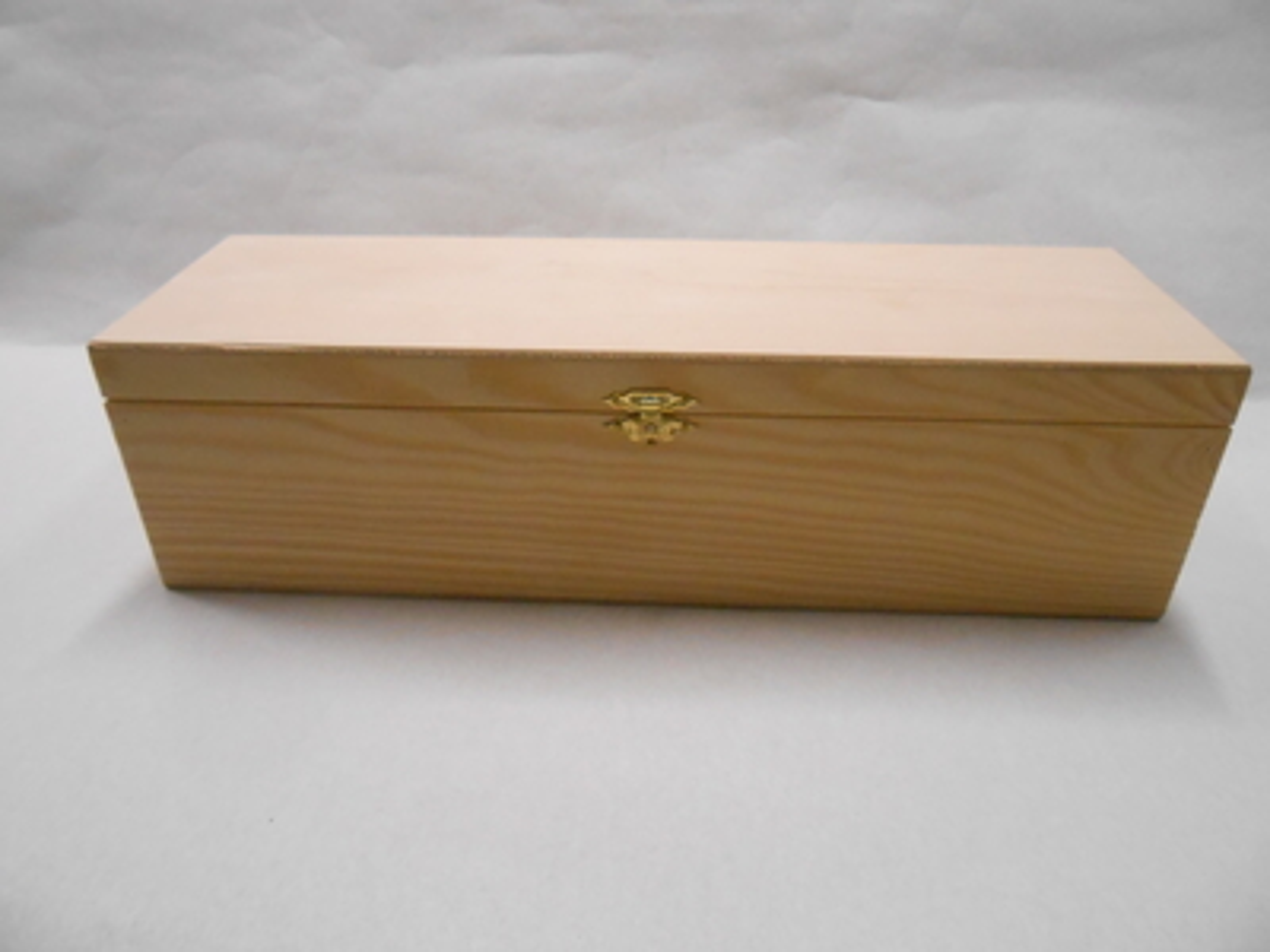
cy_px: 476
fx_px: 954
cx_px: 635
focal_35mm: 26
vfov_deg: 53.1
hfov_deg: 67.3
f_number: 3.5
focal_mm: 4.6
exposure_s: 1/125
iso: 640
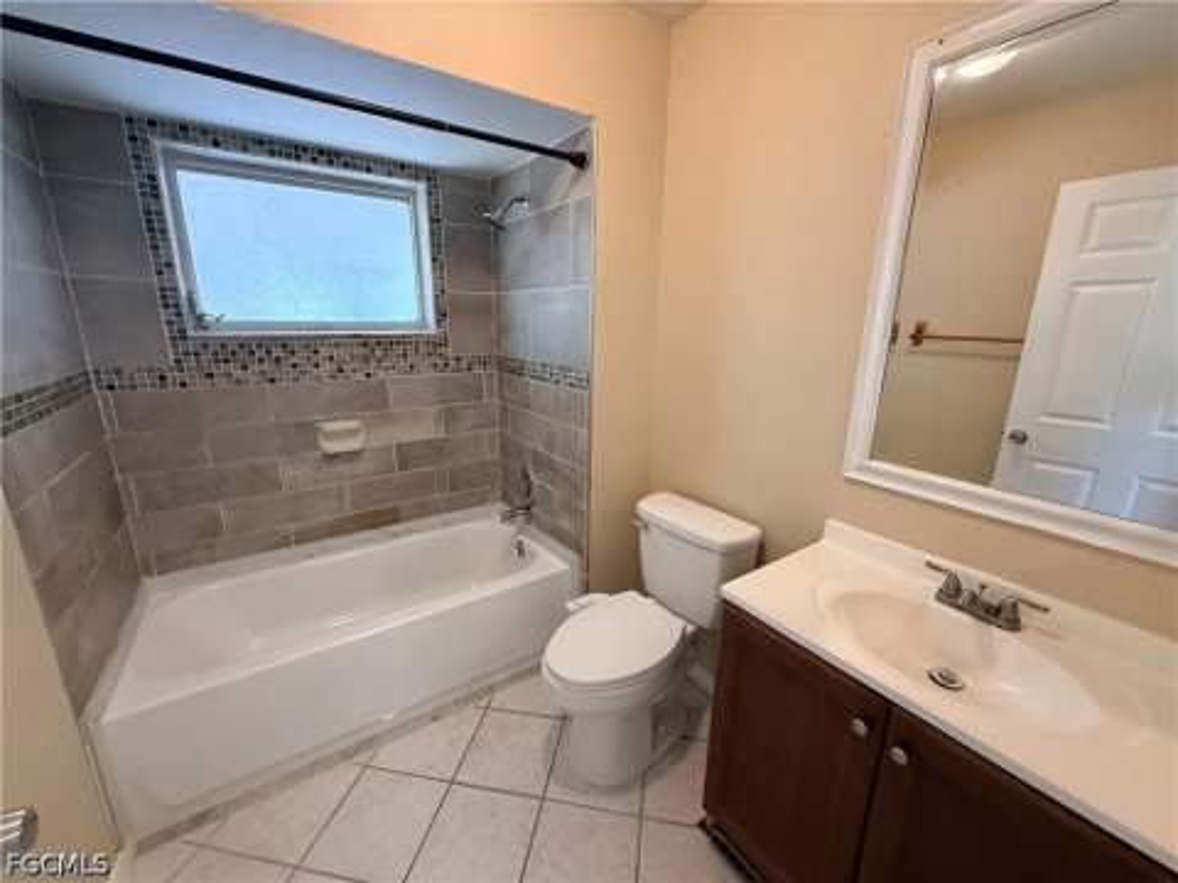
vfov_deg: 85.7
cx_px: 589
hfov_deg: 102.1
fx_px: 476
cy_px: 442
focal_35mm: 14
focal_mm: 2.22
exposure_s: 1/60
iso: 400
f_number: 2.2
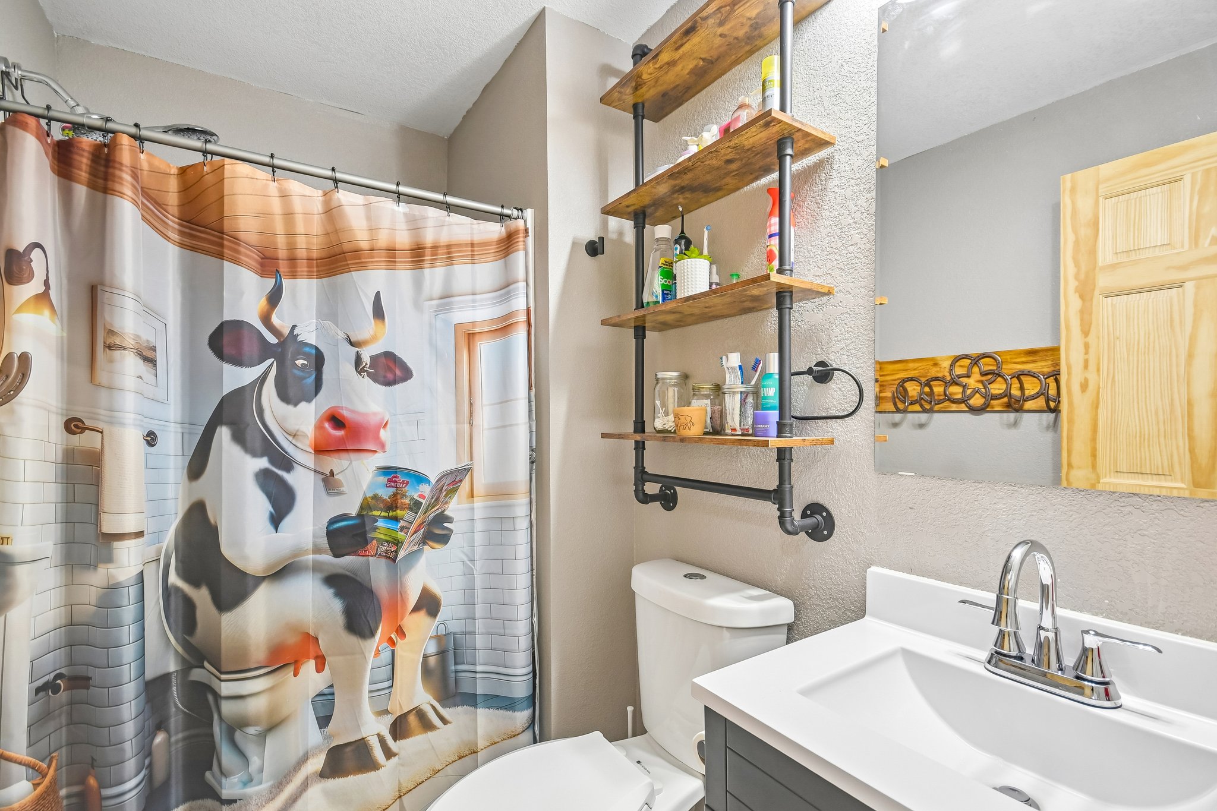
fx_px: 507
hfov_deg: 100.4
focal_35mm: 15
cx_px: 608
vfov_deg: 77.3
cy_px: 406
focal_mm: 10
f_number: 6.3
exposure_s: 1/15
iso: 400
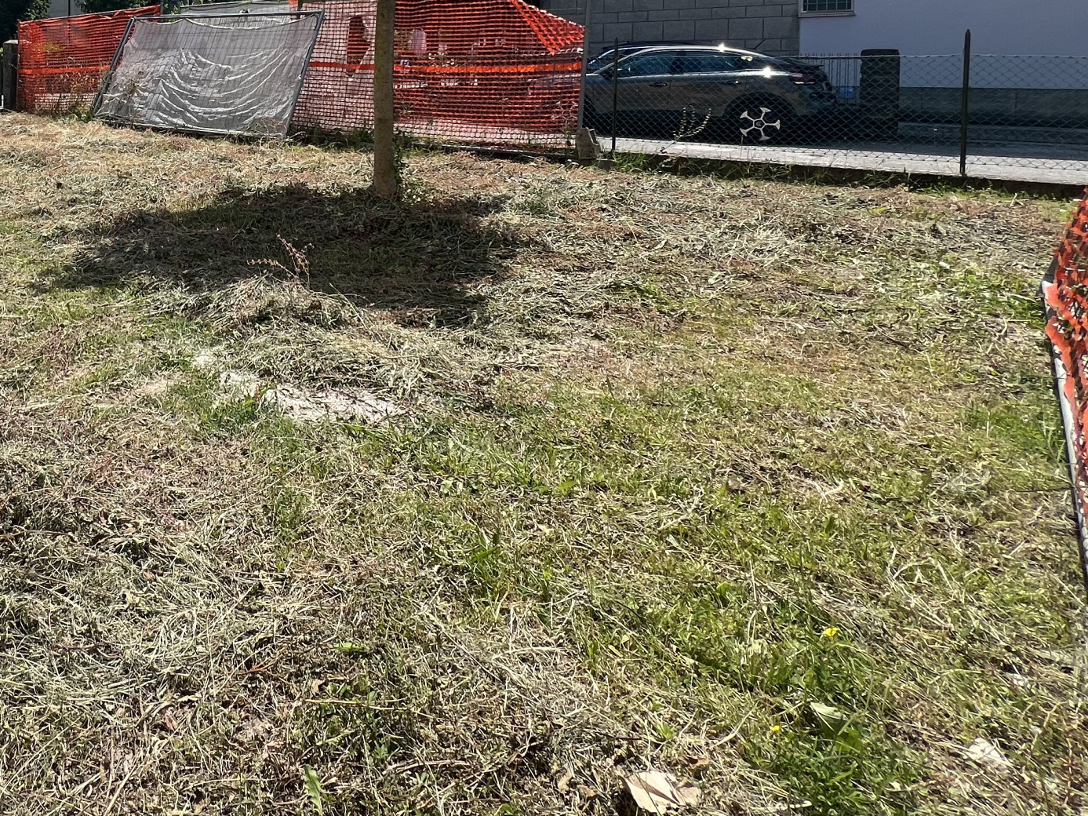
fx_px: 754
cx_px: 154
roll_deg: +0.0
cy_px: 100
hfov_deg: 62.6
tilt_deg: -3.2
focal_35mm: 24
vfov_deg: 51.0
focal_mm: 1.57
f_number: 1.8
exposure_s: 1/1107
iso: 32
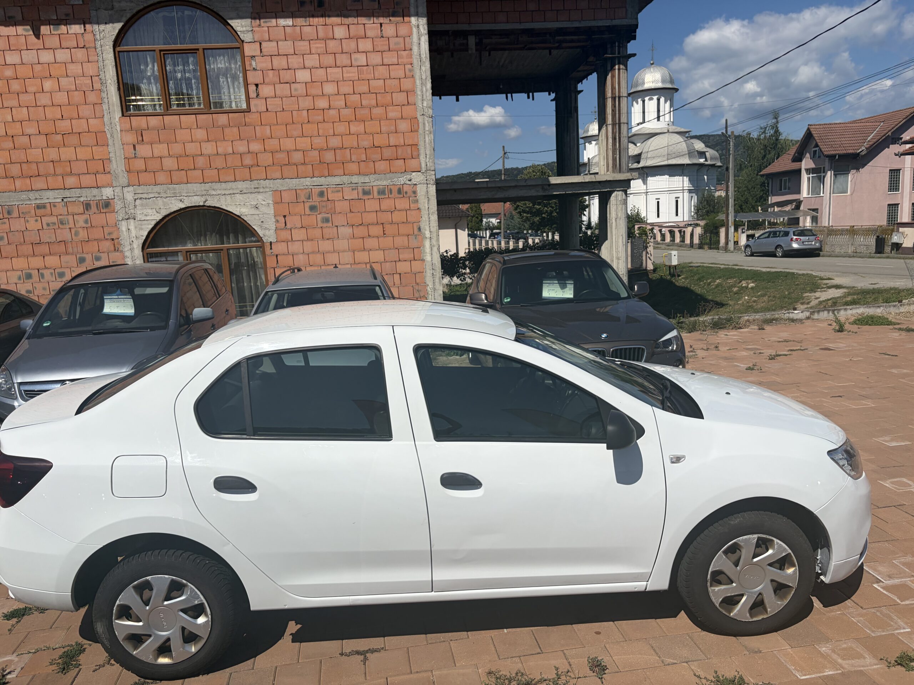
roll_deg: +3.9
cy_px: 342
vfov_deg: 53.1
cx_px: 457
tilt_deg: -10.2
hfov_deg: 67.3
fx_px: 687
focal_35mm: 26
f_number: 1.6
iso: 50
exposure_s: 1/10101
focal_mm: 5.96
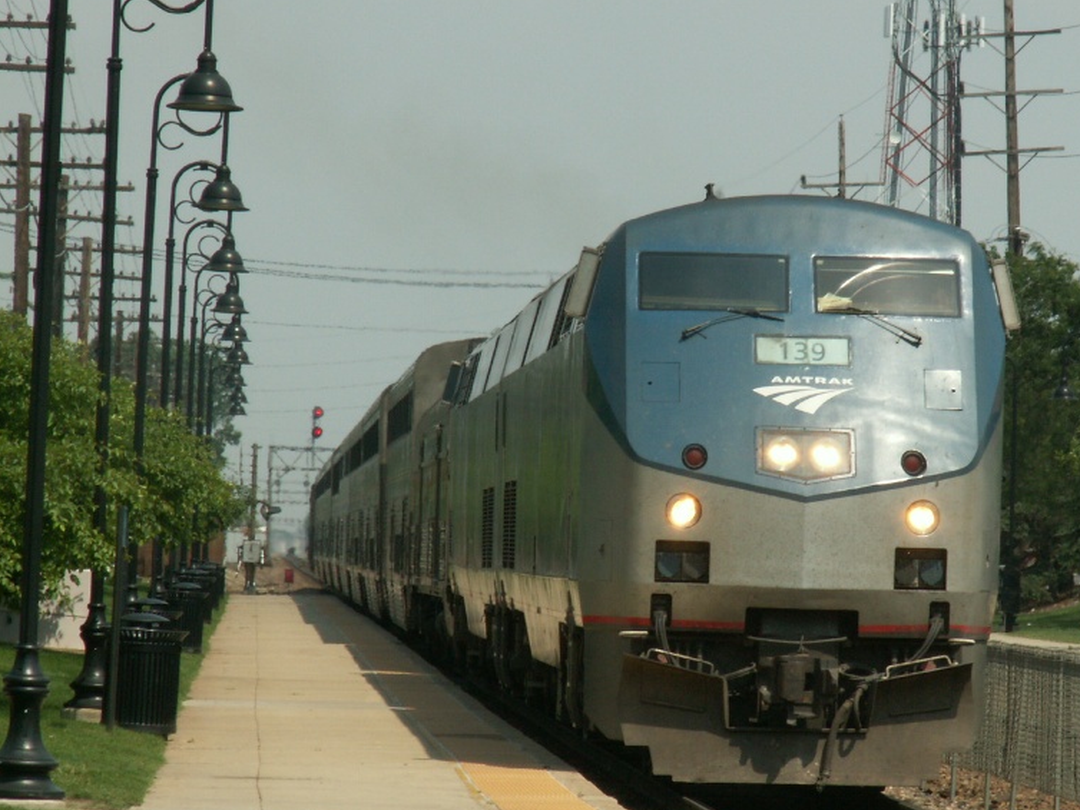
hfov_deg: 7.7
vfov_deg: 5.8
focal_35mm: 258
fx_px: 8052
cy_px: 477
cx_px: 731
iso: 50
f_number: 7.1
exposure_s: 1/250
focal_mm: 31.02
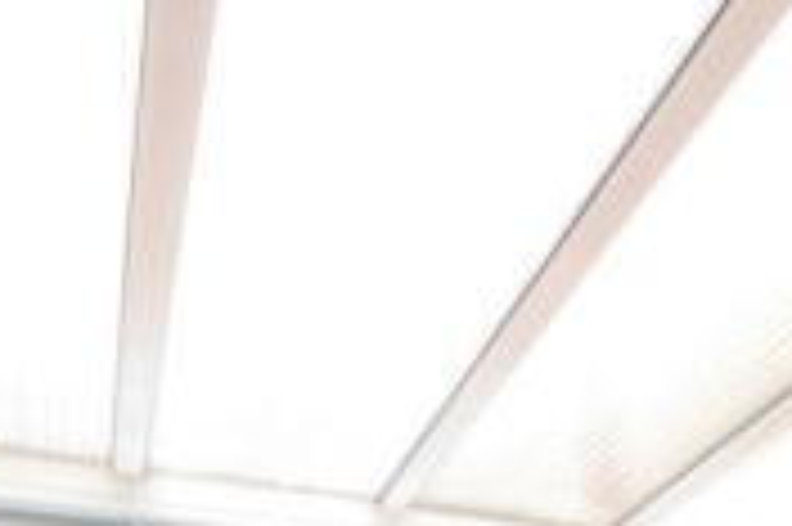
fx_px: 1231
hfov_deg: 33.1
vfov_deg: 19.2
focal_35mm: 56
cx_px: 765
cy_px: 908
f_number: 22
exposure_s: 1/2.5
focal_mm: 10
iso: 1600
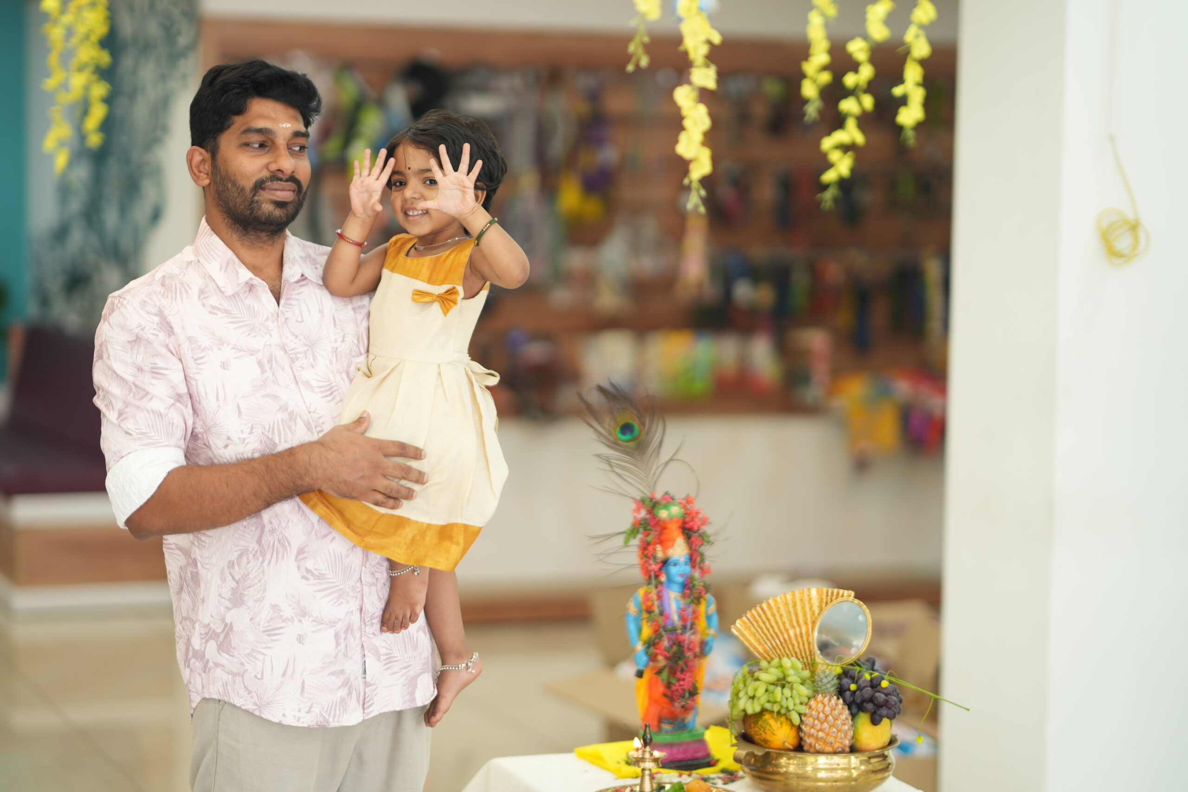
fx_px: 2805
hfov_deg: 23.9
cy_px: 396
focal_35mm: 85
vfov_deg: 16.1
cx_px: 594
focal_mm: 85
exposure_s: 1/200
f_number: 1.4
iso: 160
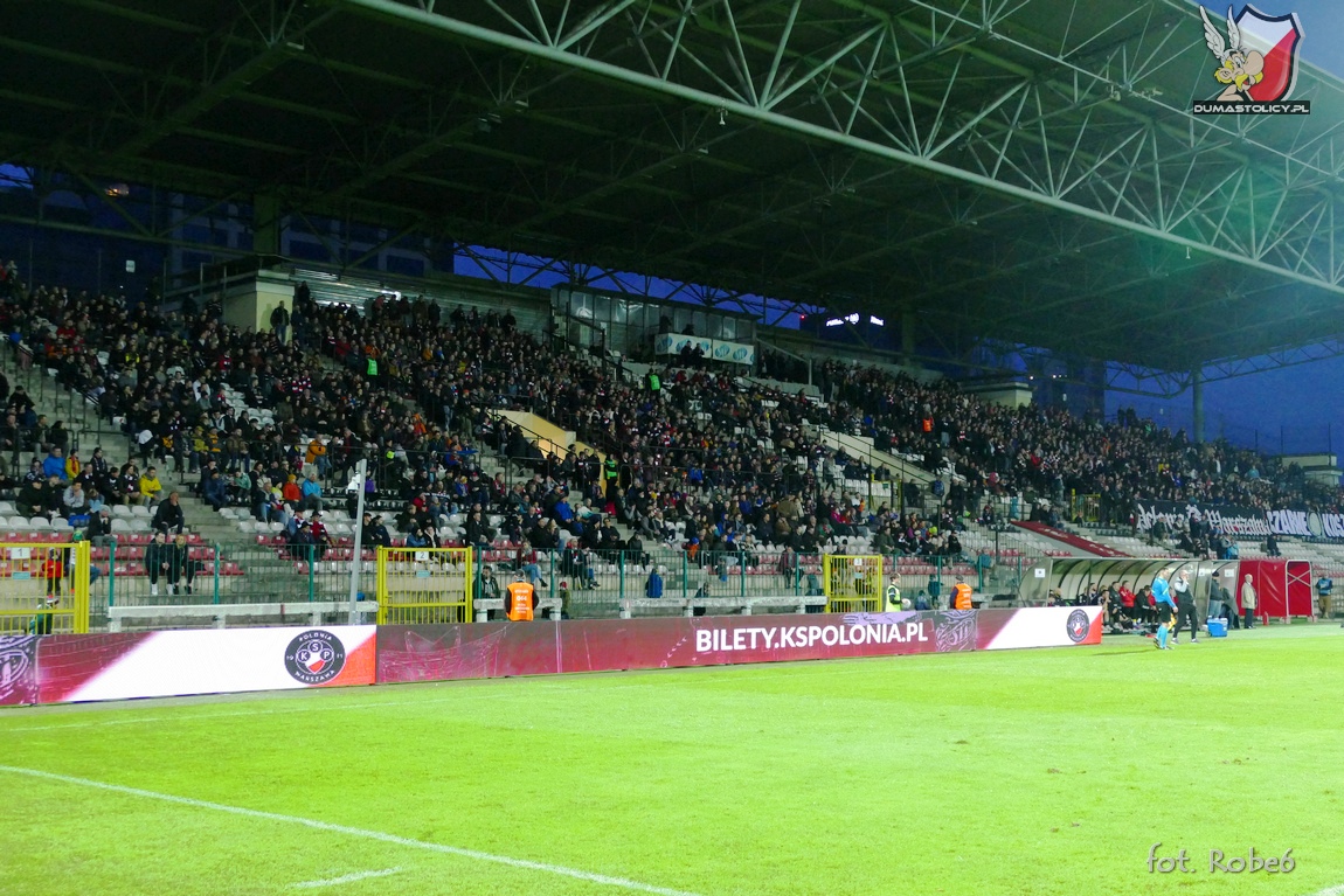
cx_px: 672
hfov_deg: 43.6
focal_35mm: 45
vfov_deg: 29.9
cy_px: 448
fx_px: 1680
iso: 1600
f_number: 3.2
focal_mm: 16.24
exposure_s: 1/160
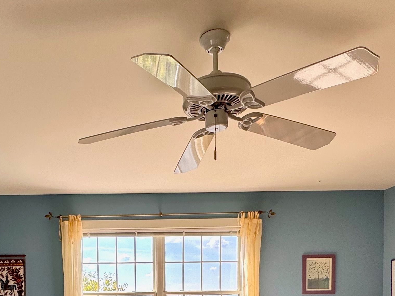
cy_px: 321
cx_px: 125
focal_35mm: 37
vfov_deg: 33.9
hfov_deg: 49.1
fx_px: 422
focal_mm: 2.22
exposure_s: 1/177
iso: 40
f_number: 2.2
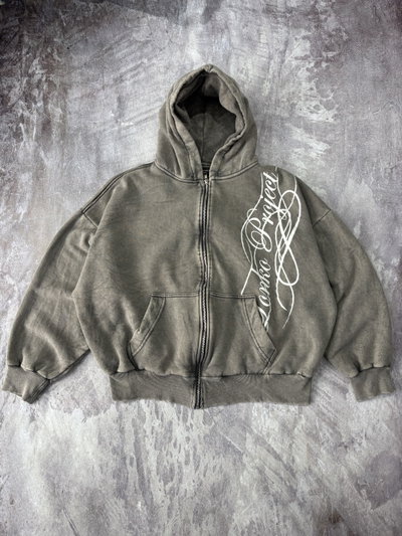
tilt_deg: -81.1
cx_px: 201
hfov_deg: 53.1
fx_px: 402
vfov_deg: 67.3
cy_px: 268
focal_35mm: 26
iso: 80
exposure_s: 1/50
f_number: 1.6
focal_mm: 5.96
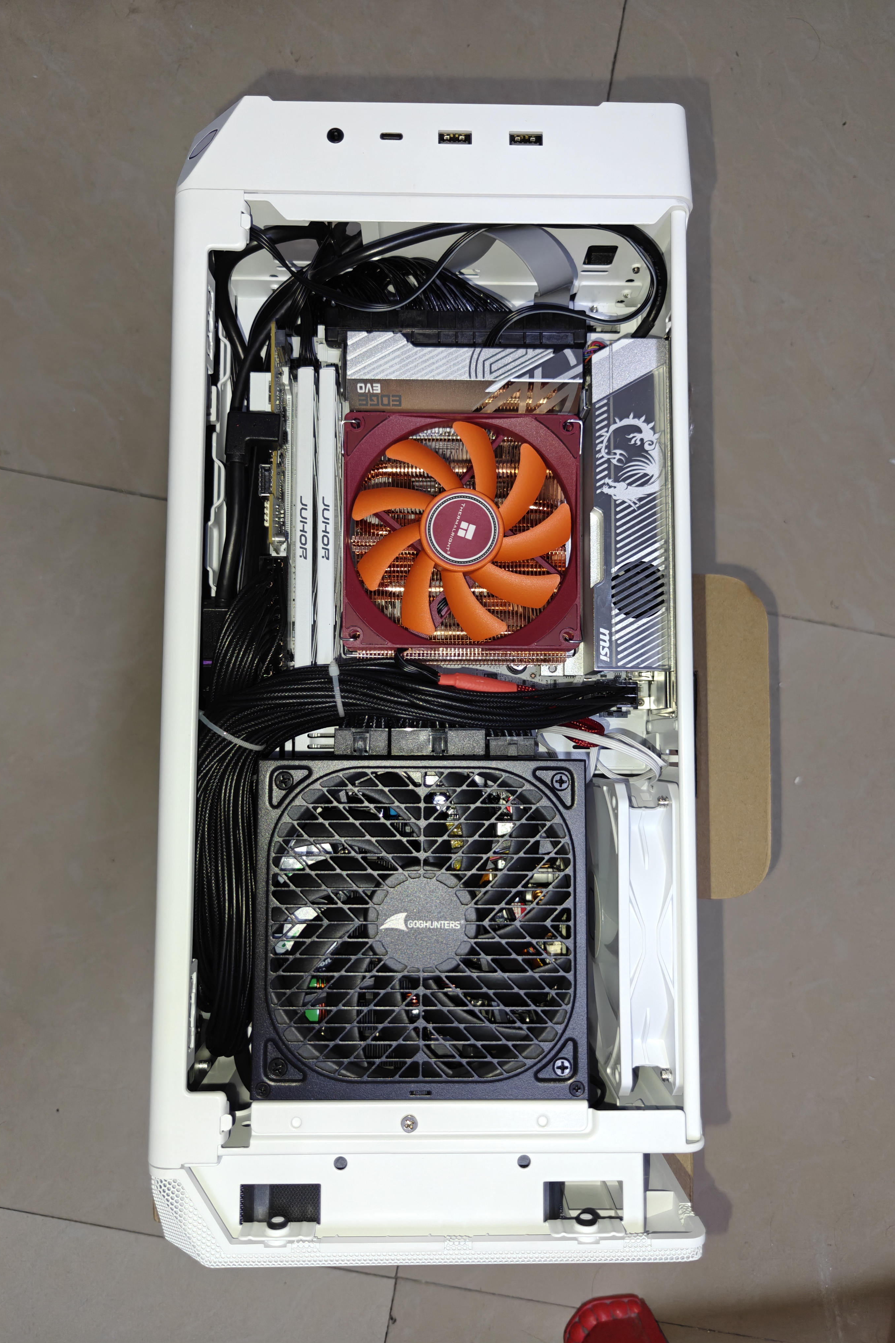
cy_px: 673
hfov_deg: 53.1
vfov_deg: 73.7
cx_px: 443
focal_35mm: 24
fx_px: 895
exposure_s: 1/100
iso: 800
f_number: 1.6
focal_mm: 6.06
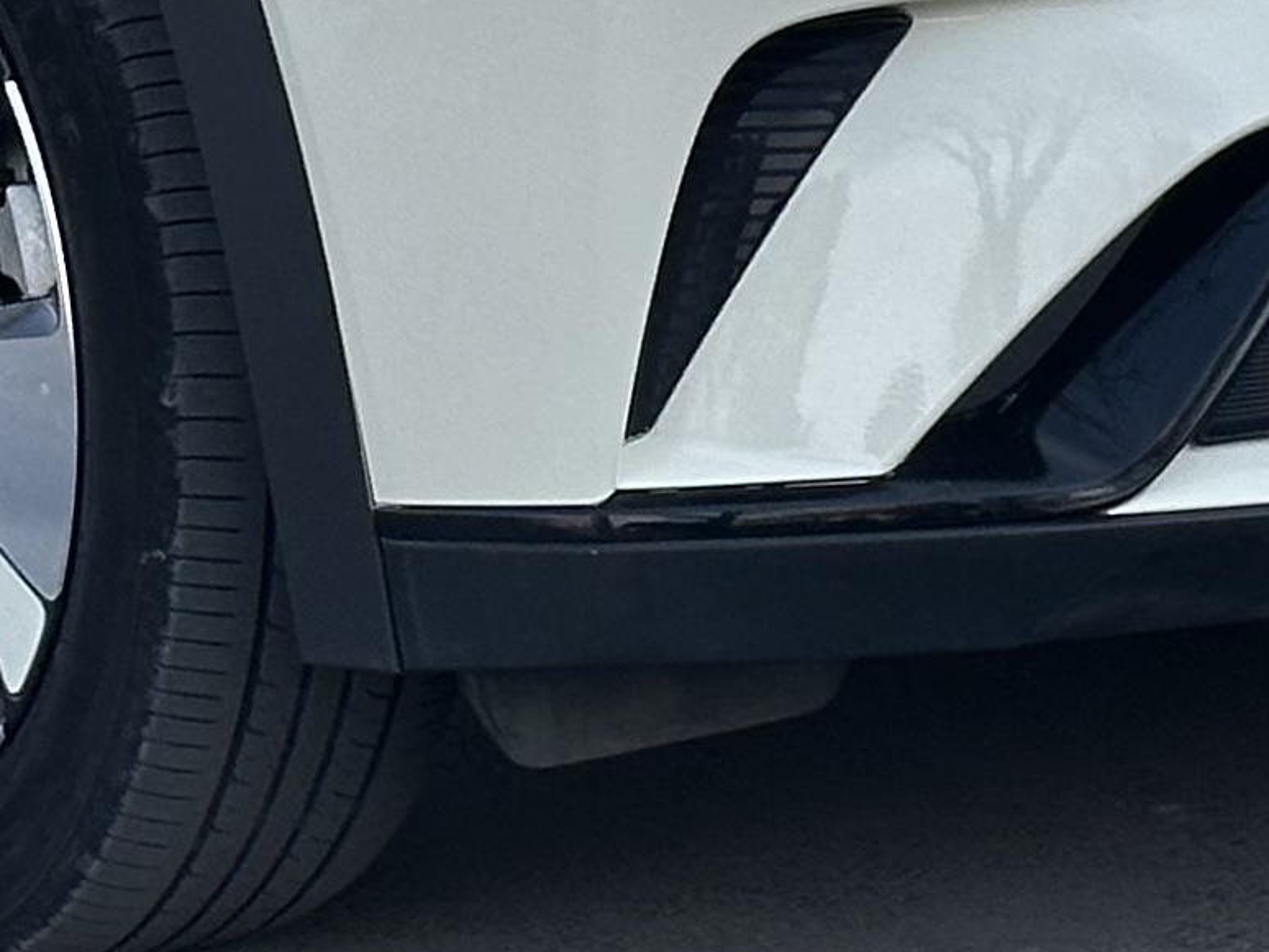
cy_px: -549
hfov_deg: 7.9
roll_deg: +1.4
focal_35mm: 250
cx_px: 616
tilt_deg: -3.5
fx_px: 9168
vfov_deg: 5.9
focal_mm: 6.86
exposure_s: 1/1517
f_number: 1.78
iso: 64
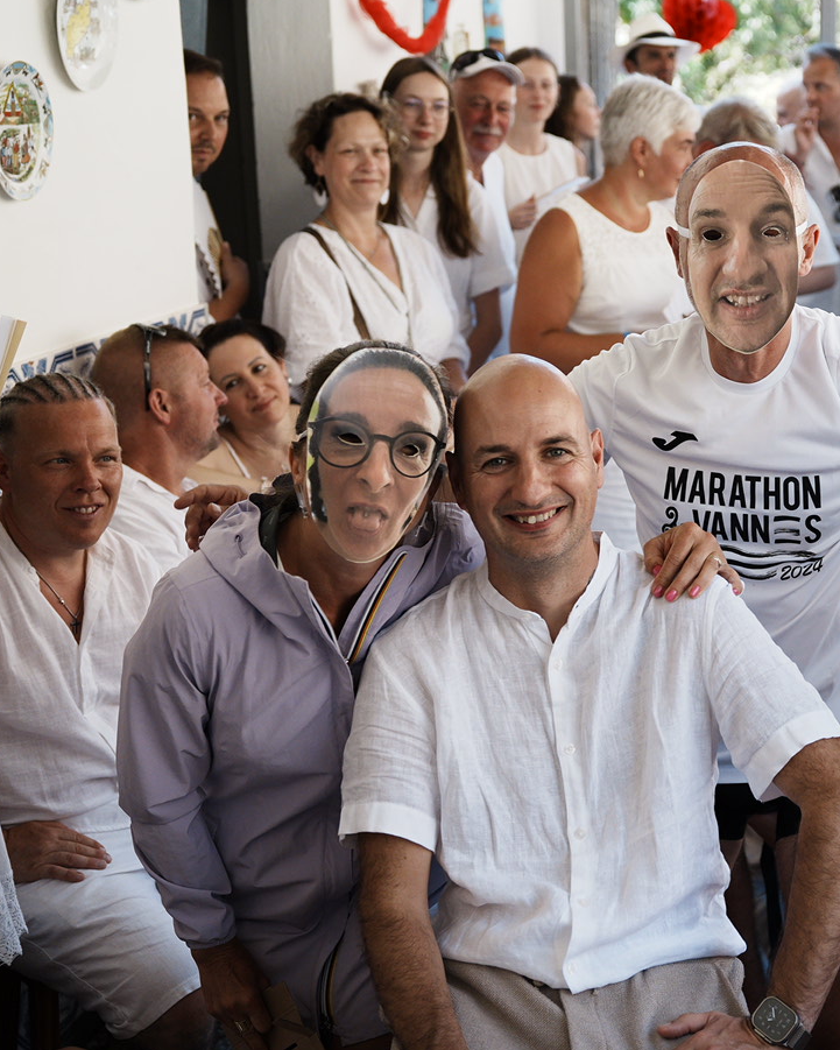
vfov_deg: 29.3
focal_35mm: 65
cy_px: 549
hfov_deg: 23.2
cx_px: 720
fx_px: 2004
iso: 800
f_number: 2.8
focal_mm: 38.3
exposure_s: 1/1250
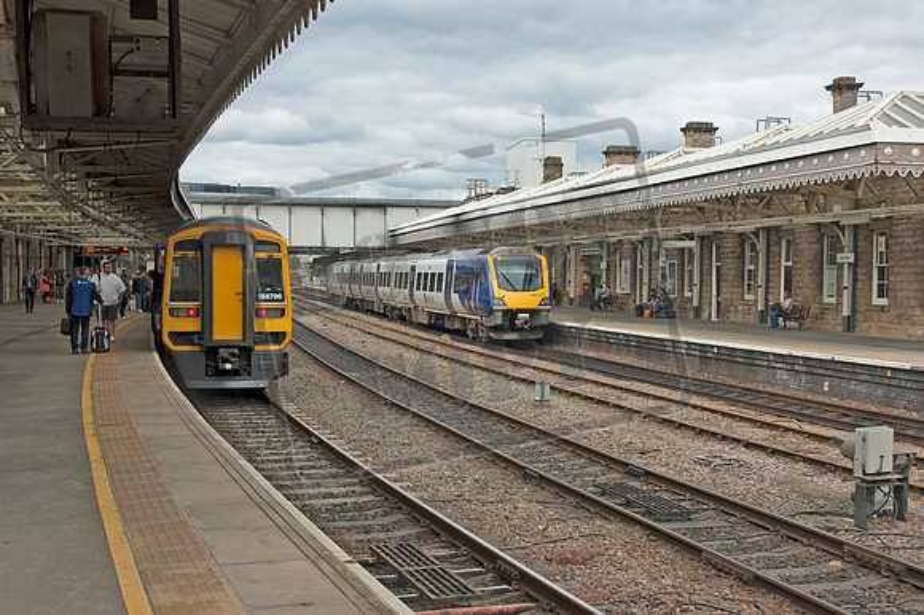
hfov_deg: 42.3
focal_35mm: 46
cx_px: 462
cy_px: 308
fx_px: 1193
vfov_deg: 28.9
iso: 200
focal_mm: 31
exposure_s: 1/200
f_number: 7.1
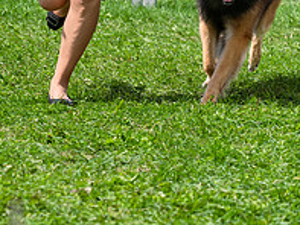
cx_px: 152
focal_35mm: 366
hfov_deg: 5.4
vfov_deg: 4.0
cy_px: -111
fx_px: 3174
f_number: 5
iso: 100
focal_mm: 111
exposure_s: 1/1000
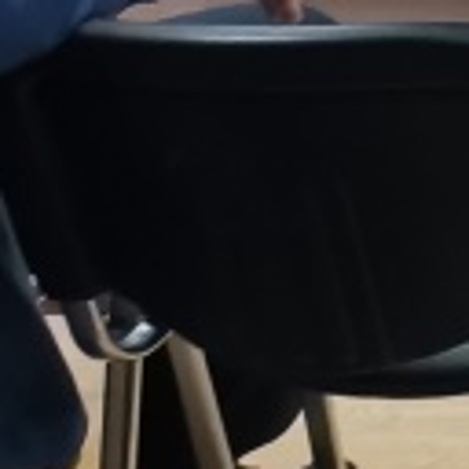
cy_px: -740
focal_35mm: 184
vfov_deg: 8.5
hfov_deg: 8.0
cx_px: 1466
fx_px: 2820
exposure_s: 1/50
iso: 320
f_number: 1.8
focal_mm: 4.75
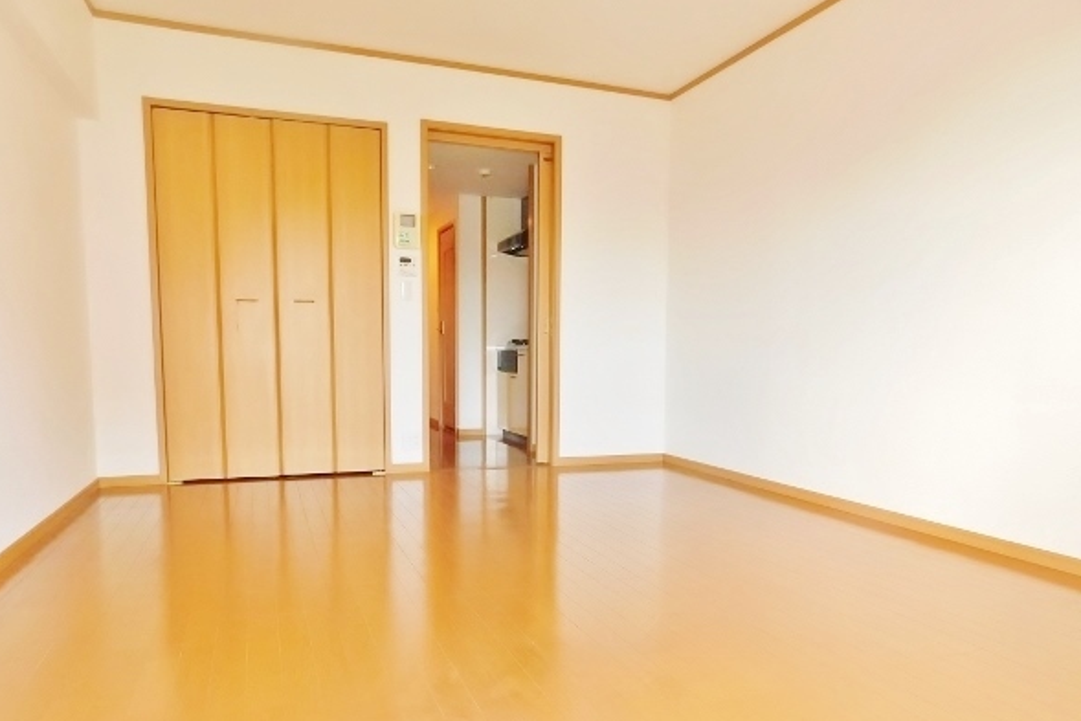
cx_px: 582
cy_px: 437
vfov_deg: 49.2
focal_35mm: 26
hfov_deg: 69.3
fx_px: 781
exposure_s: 1/30
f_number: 3
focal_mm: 4
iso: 160
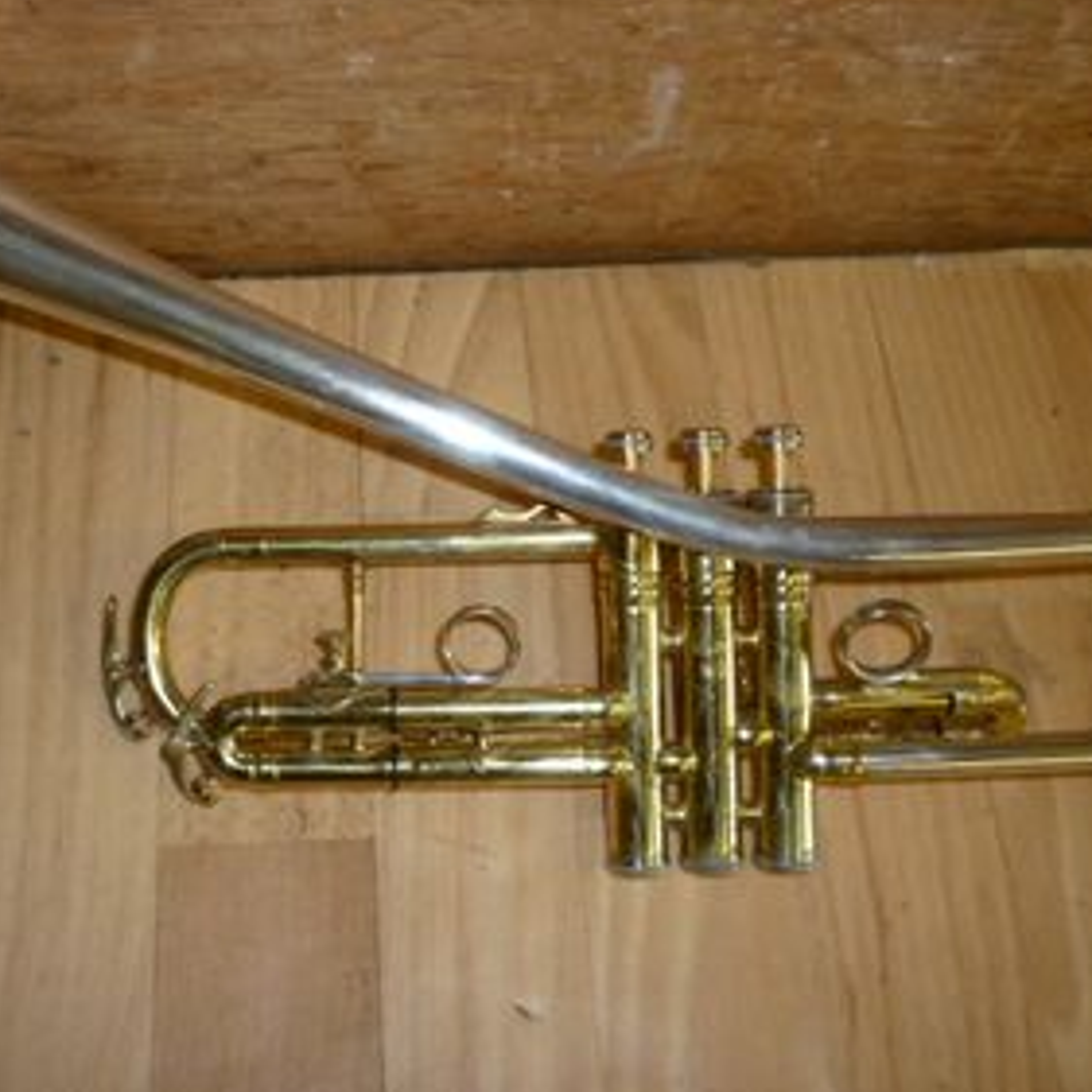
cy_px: 470
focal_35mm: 41
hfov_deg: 40.8
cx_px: 470
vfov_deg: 40.8
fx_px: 1463
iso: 100
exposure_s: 1/30
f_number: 3.3
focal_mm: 5.2
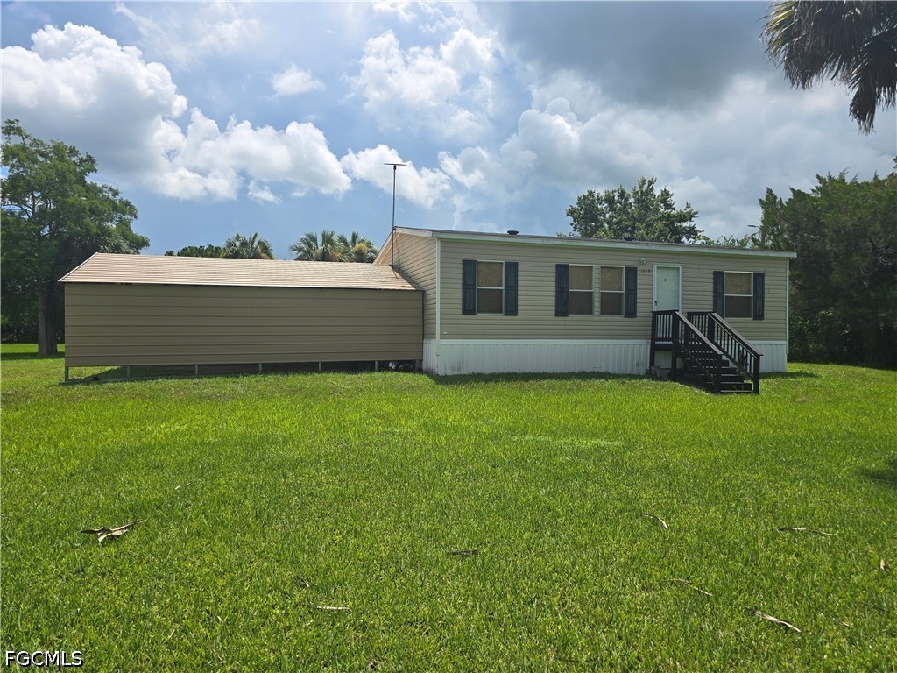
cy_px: 336
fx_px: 596
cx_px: 448
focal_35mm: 23
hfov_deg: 73.9
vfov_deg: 58.9
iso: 12
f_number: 1.7
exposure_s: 1/1105
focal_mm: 6.3
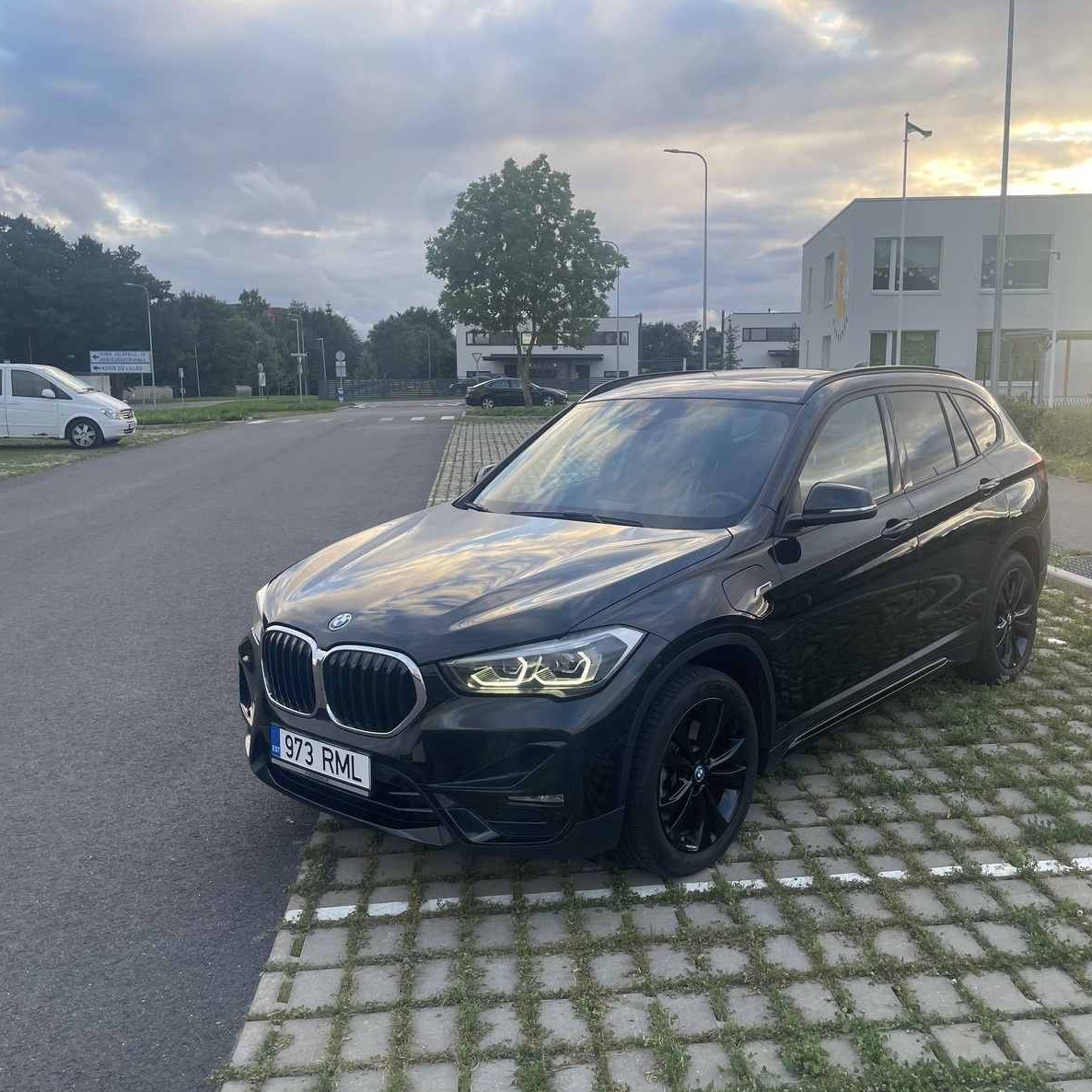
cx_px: 569
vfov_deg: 52.5
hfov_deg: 52.5
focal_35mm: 31
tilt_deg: -8.7
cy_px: 550
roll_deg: +0.1
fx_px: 1106
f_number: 1.6
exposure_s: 1/319
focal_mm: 4.2
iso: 32
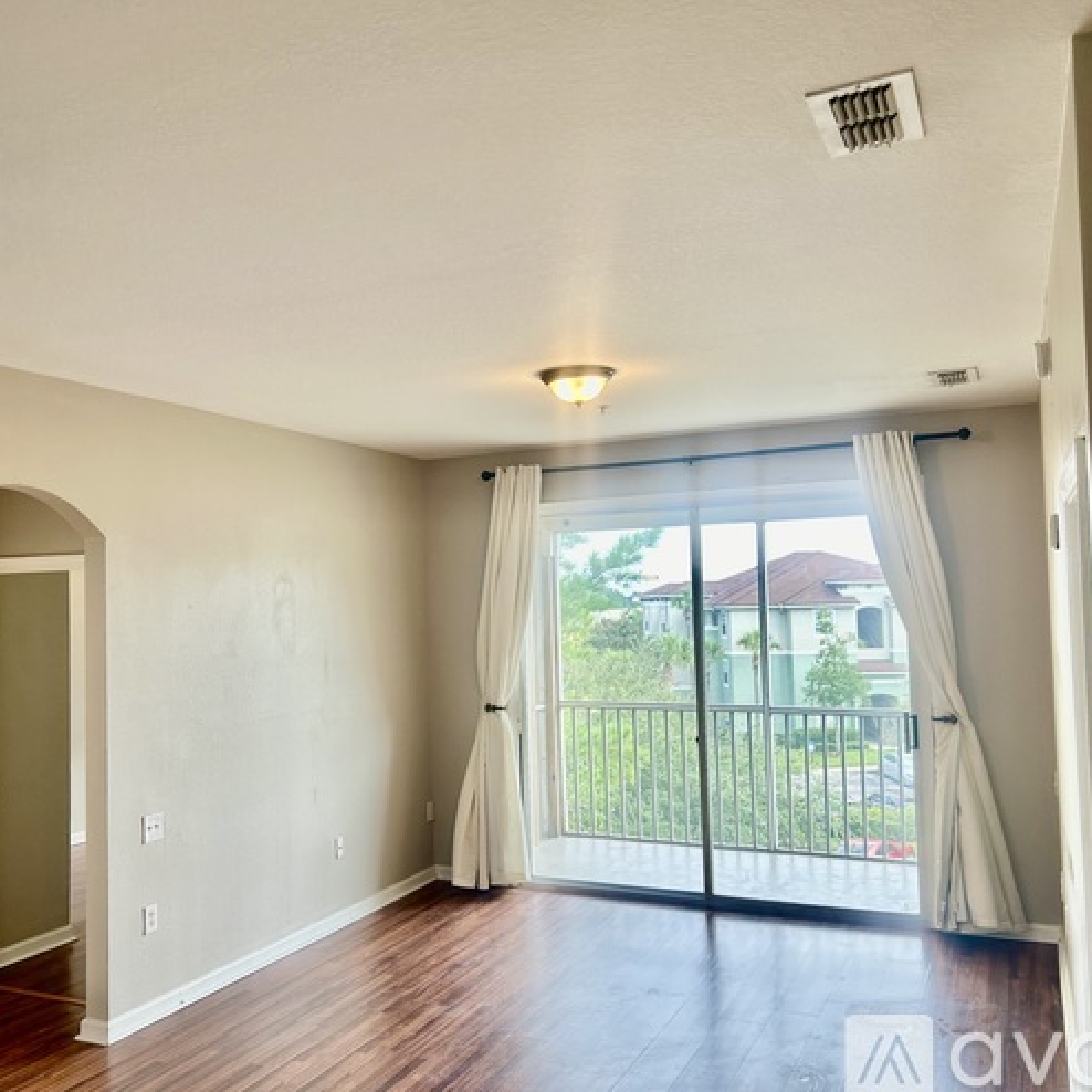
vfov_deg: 52.5
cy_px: 550
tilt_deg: +2.2
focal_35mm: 31
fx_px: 1106
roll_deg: +1.4
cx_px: 465
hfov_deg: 52.3
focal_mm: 5.7
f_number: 1.5
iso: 50
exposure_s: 1/120
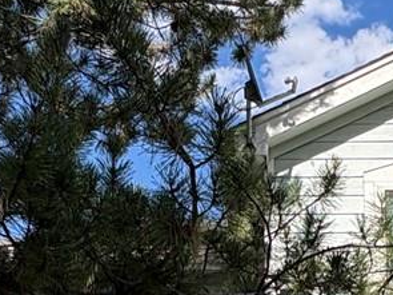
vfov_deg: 17.1
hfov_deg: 25.4
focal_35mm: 76
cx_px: 282
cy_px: 466
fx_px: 862
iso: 40
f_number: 2.2
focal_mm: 2.22
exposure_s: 1/831
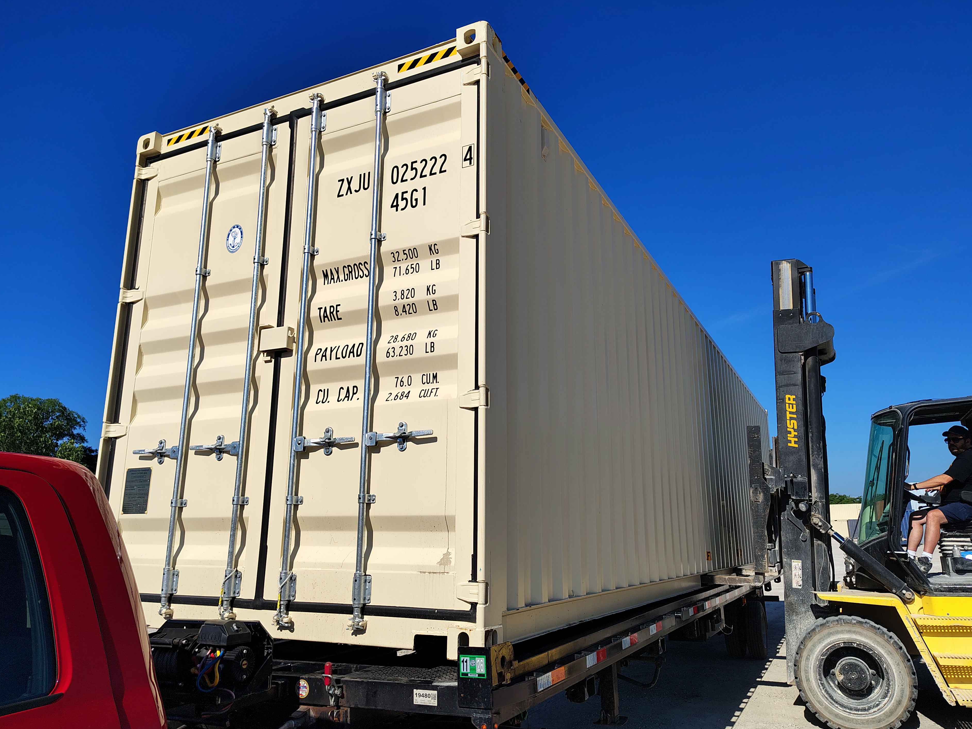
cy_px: 360
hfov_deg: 67.3
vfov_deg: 53.1
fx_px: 730
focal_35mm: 26
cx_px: 498
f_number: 1.8
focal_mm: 5.56
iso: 100
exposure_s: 1/3399
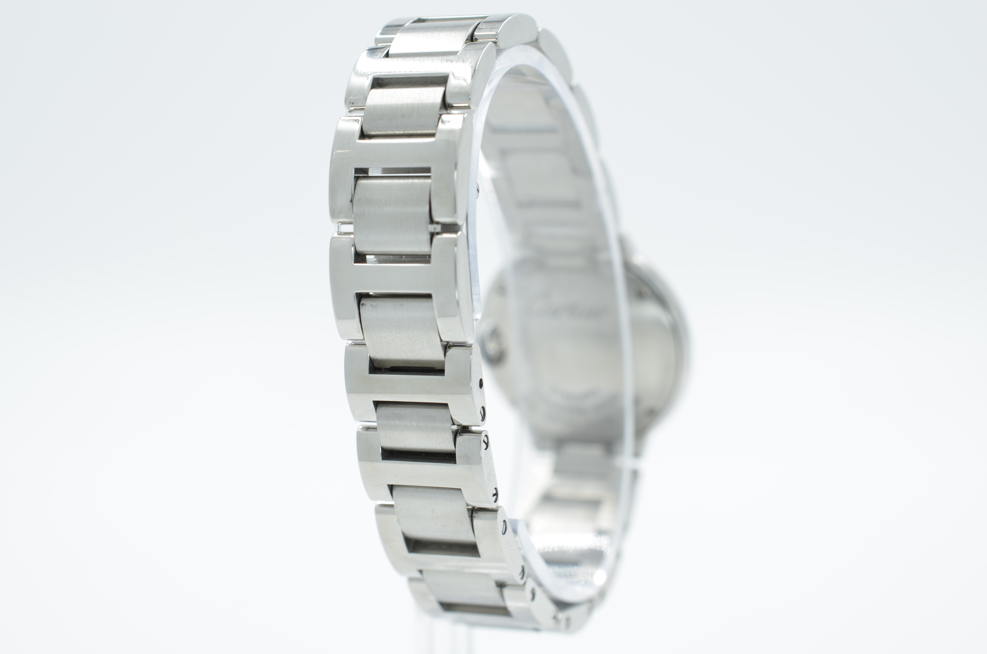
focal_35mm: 60
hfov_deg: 33.5
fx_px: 1642
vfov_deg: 22.5
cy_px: 327
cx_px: 494
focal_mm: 40
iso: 100
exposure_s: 1/50
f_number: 8
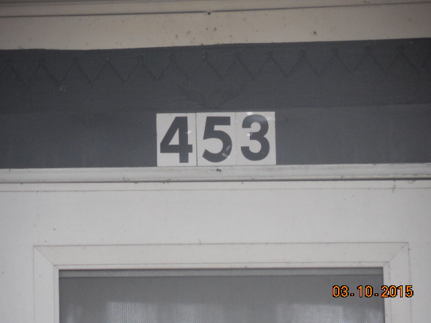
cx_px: 216
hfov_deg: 5.7
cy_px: 162
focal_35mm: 350
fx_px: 4358
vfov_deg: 4.2
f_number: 5.9
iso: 800
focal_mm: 63
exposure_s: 1/200
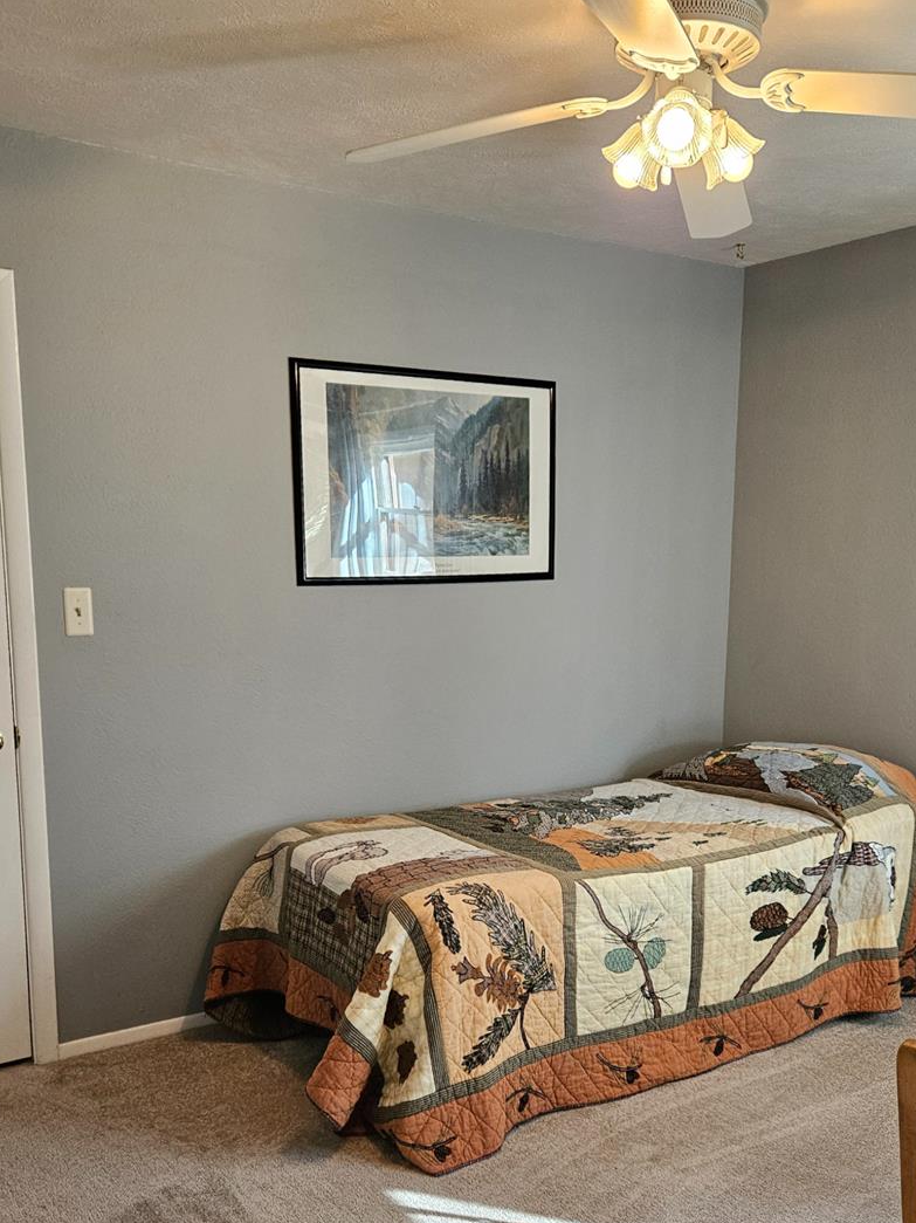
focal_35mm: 33
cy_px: 762
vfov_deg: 54.8
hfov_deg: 42.8
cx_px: 526
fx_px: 1165
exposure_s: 1/120
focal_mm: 5.4
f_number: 1.8
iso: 250
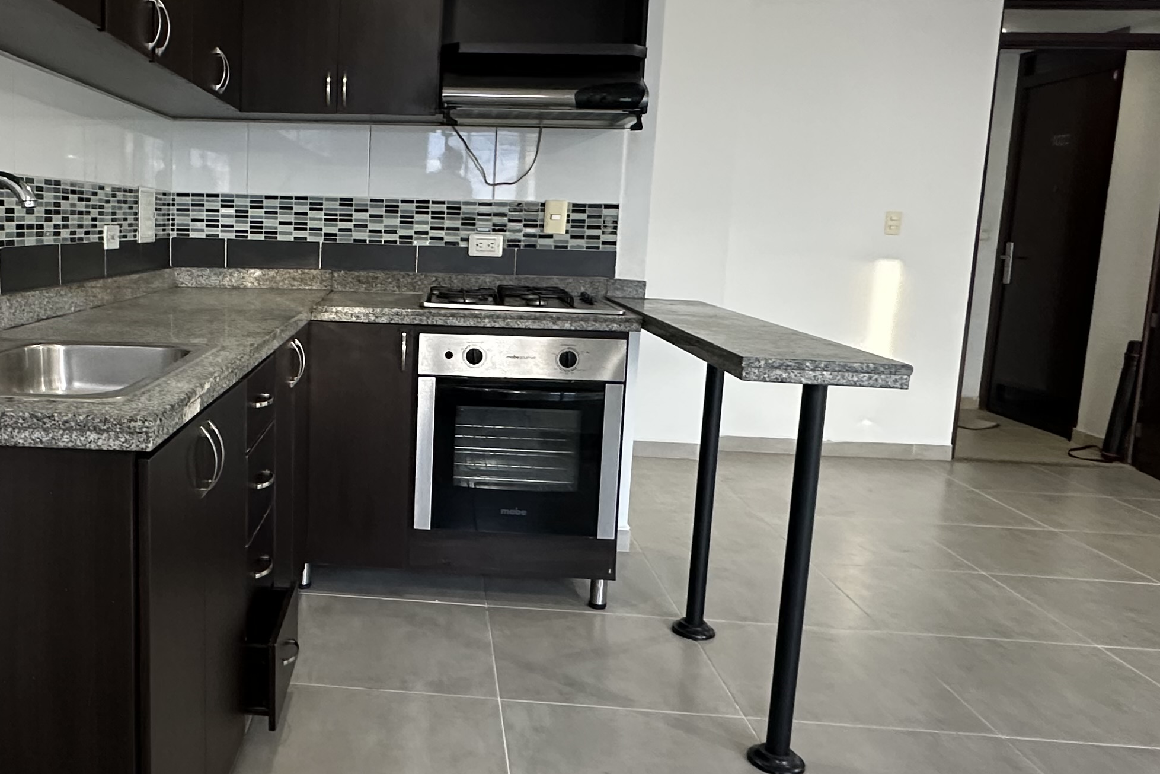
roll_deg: -2.6
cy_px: 355
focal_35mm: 30
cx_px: 337
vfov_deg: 43.6
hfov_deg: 59.6
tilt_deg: -8.0
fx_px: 967
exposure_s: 1/60
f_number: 2.2
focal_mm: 2.22
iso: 320
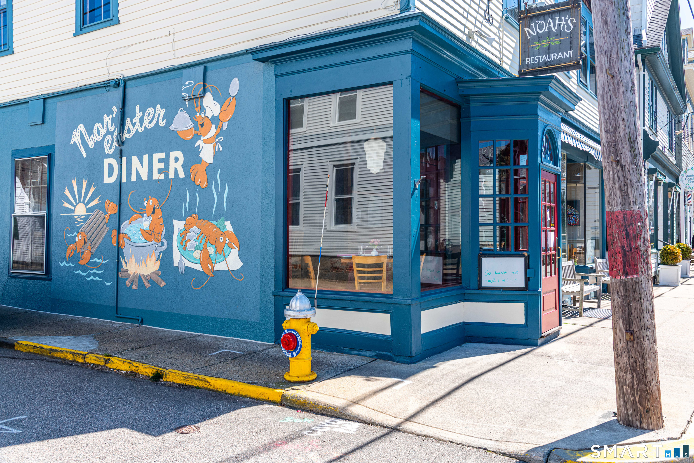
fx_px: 598
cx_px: 347
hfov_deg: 60.3
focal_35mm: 31
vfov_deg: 42.3
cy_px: 232
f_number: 10
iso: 100
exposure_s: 1/125
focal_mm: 31
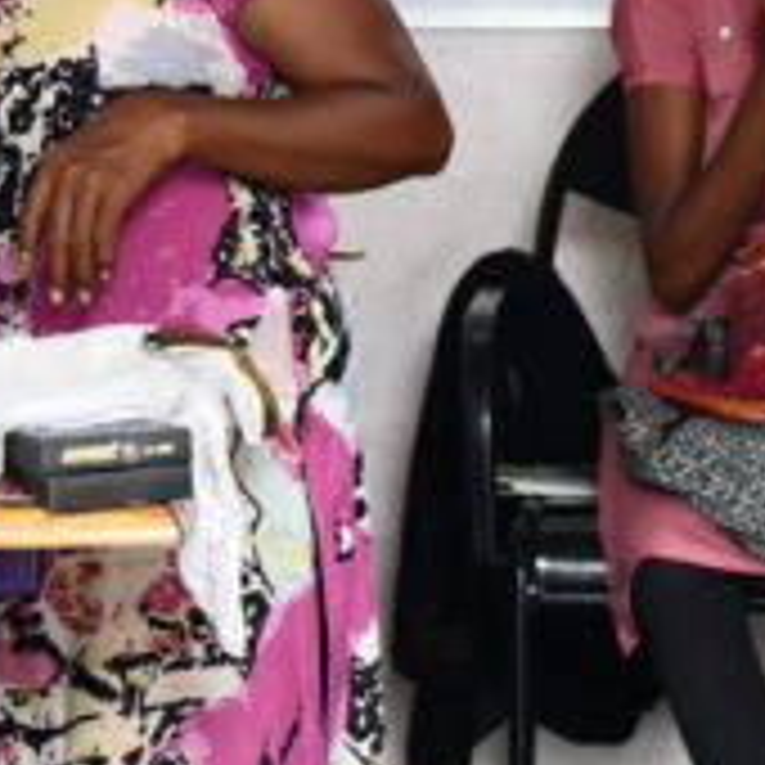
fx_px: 5901
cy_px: 268
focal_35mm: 236
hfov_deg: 7.4
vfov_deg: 7.4
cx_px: 796
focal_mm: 46
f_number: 4
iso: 640
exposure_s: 1/60
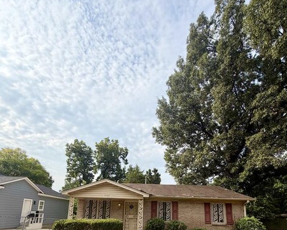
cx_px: 145
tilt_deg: +9.8
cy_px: 186
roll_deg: -1.2
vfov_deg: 64.3
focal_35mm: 19
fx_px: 161
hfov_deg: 83.3
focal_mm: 2.22
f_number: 2.2
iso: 20
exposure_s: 1/820
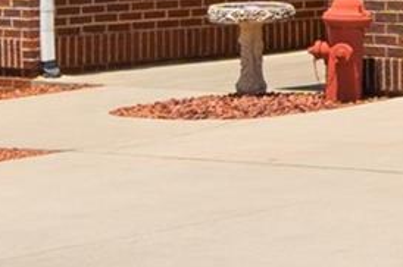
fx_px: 2762
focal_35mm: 247
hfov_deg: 7.6
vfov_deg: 5.4
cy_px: -350
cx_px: 1049
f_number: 9
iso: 250
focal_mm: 22
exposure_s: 1/160
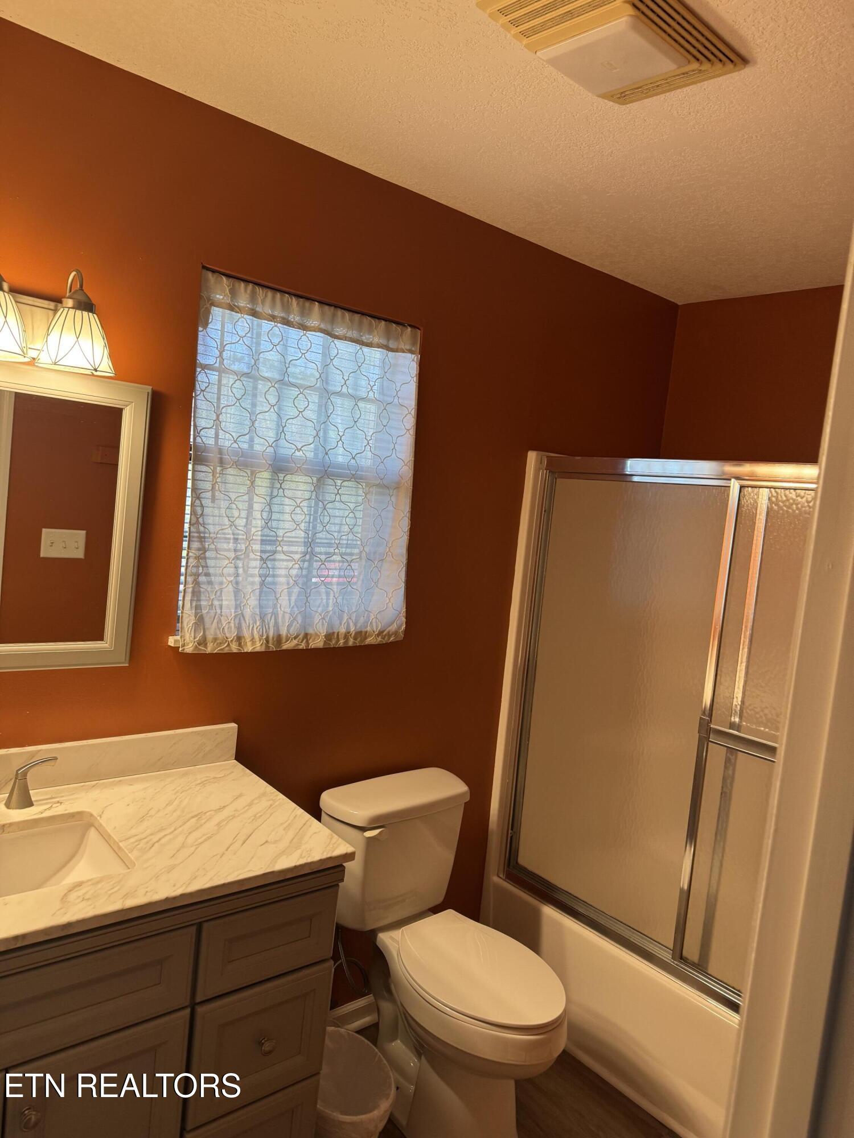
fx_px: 789
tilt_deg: -6.5
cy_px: 569
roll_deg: -5.2
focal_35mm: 24
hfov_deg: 56.8
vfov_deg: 71.6
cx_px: 427
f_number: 1.78
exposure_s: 1/120
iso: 160
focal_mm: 6.76
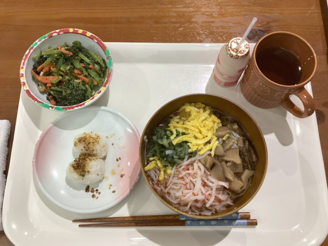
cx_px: 164
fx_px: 294
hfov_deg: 58.4
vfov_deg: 45.4
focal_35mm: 31
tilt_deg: -73.0
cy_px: 123
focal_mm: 3.3
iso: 125
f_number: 2.4
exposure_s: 1/50
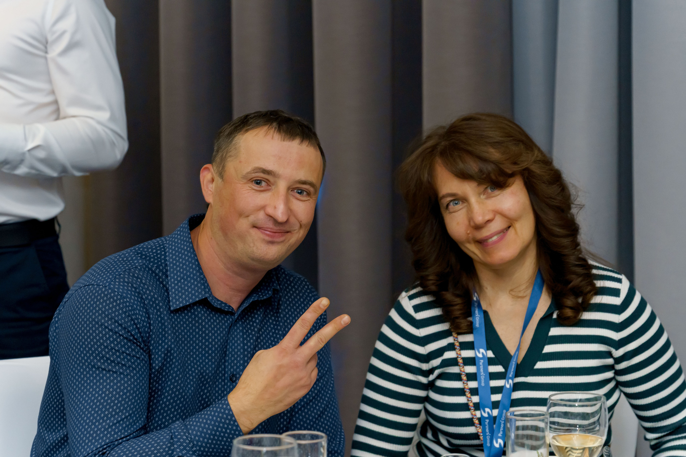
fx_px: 2020
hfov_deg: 19.3
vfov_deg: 12.9
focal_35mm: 106
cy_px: 228
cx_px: 343
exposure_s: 1/125
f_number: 5
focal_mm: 106
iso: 3200
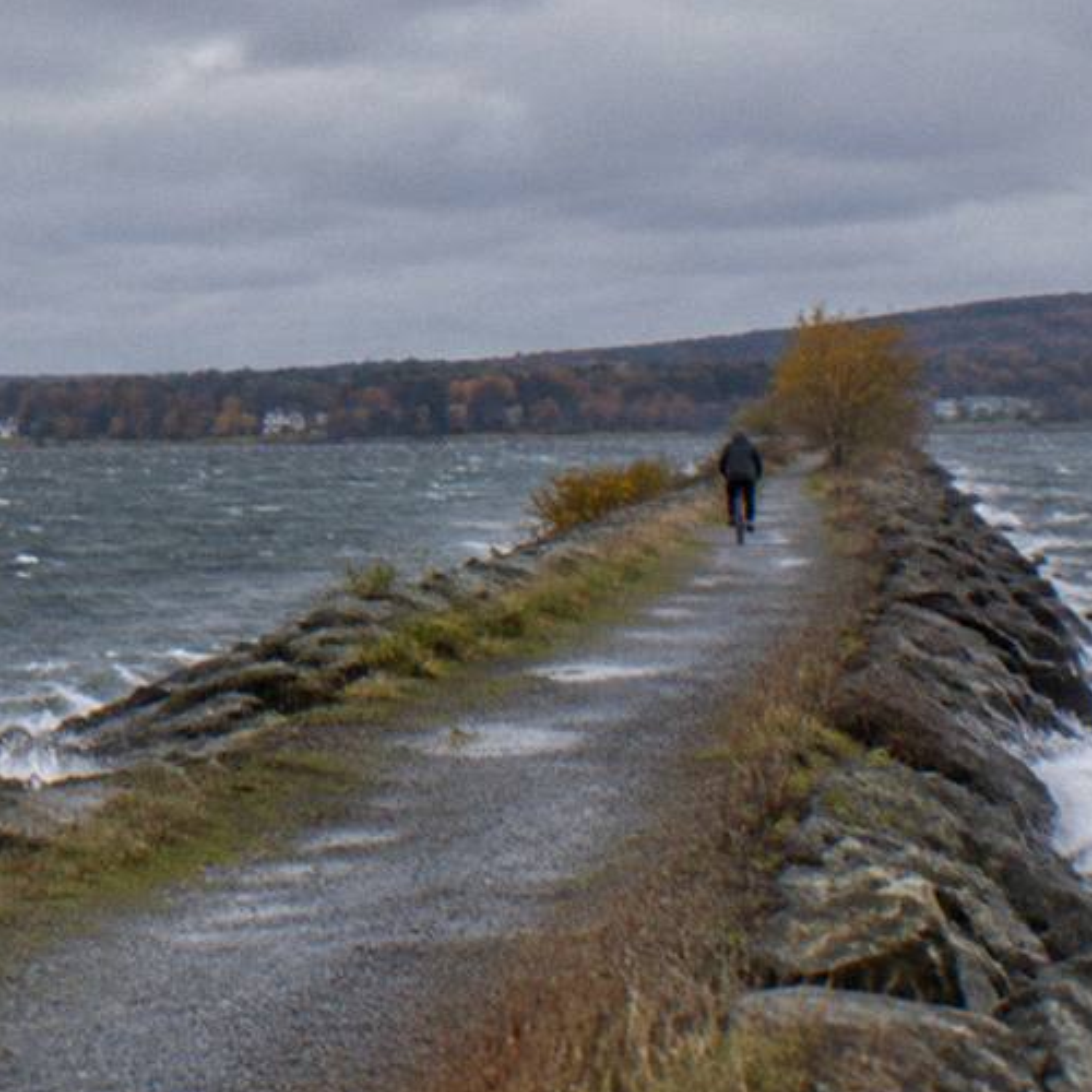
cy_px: 620
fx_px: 4247
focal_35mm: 119
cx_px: 144
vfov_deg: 14.6
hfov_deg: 14.5
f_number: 10
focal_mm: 70
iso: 200
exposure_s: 1/100
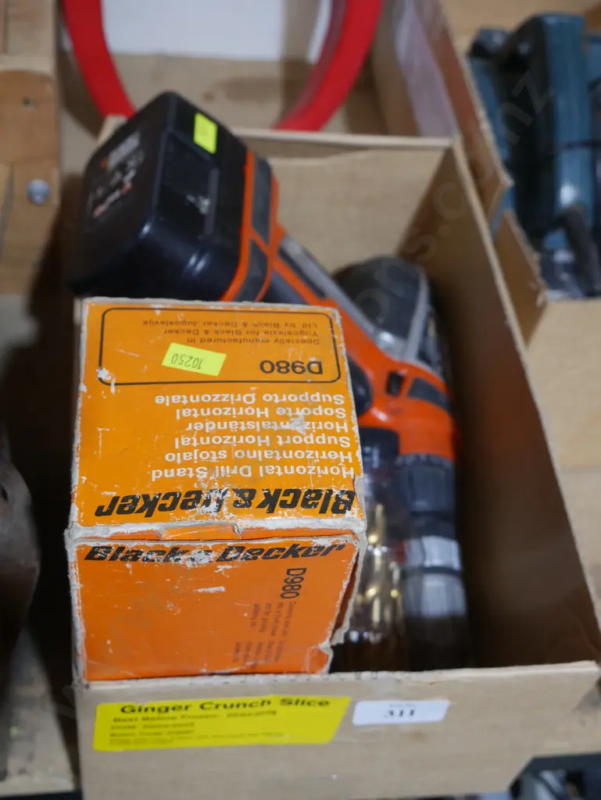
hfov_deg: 32.9
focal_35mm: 44
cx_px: 300
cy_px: 400
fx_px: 1018
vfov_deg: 42.9
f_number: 4.7
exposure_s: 1/60
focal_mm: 22
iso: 640
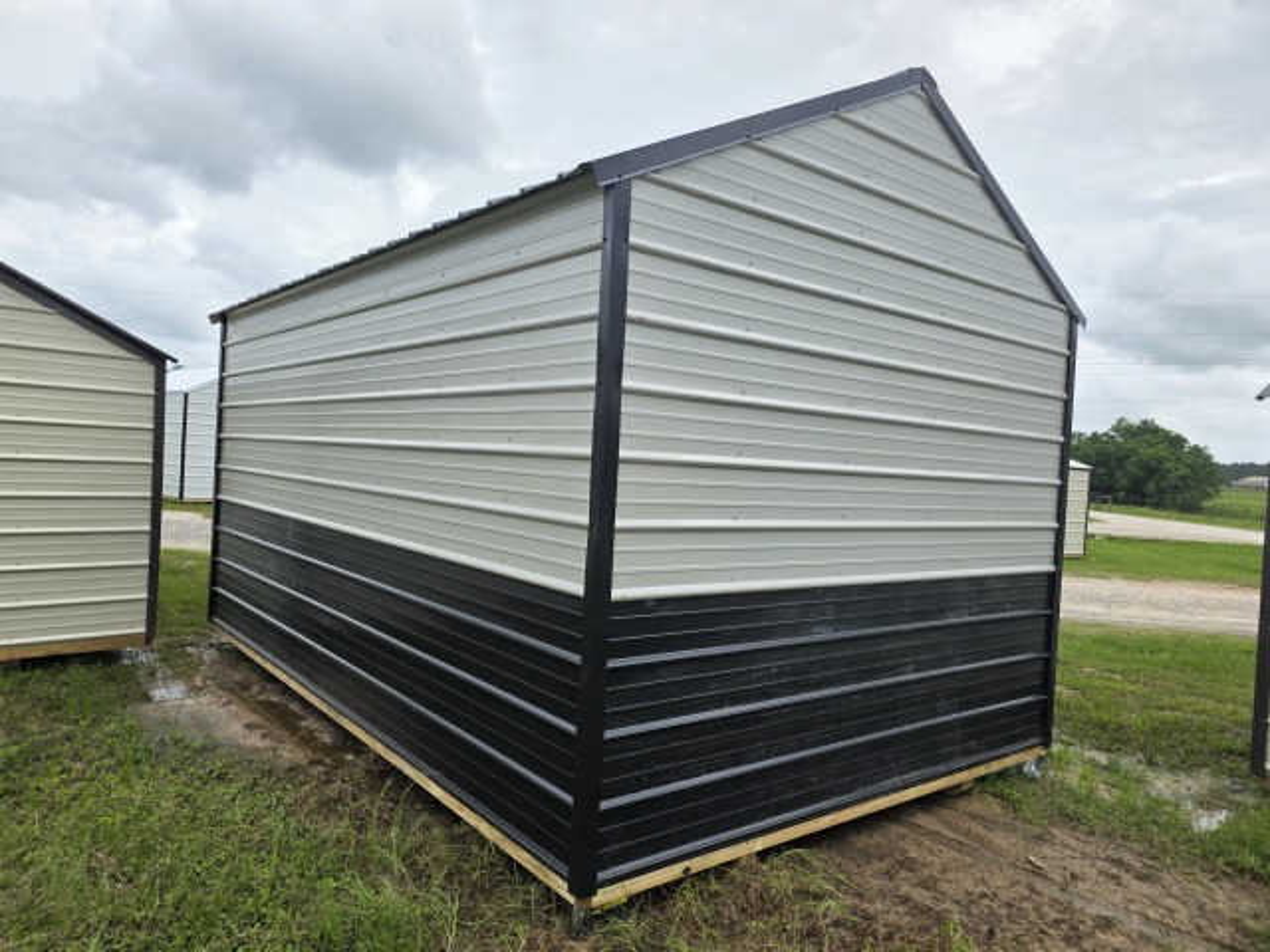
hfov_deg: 73.9
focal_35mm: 23
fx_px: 844
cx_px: 635
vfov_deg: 58.9
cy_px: 476
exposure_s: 1/4889
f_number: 1.7
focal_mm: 6.3
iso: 80
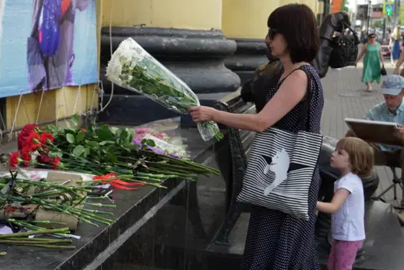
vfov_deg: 23.4
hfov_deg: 33.9
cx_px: 104
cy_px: 160
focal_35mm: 58
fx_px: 649
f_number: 4
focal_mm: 23
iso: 400
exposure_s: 1/500
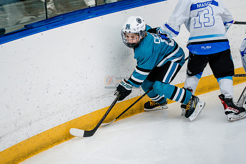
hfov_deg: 12.2
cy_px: 85
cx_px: 98
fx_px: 1152
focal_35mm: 169
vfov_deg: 8.1
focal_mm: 140
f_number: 3.2
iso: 1250
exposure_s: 1/3200
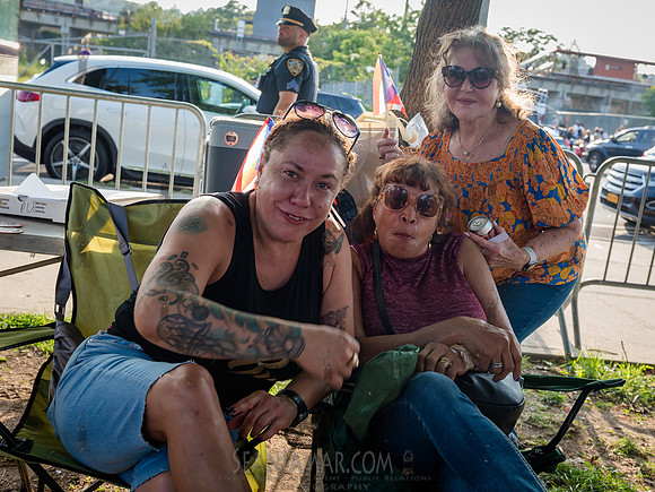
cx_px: 354
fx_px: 739
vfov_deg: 36.8
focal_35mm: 39
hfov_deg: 47.8
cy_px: 230
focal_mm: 34
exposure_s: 1/200
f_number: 4.5
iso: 250
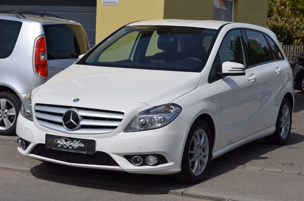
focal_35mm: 82
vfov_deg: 16.5
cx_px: 152
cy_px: 100
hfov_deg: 24.7
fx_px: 695
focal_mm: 55
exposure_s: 1/400
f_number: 10
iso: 100
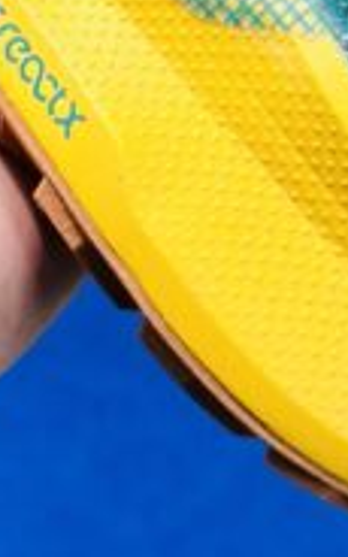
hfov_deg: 5.1
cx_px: 112
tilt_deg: -57.4
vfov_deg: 7.9
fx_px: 3915
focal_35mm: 258
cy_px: -338
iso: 64
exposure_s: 1/100
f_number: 1.78
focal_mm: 6.86
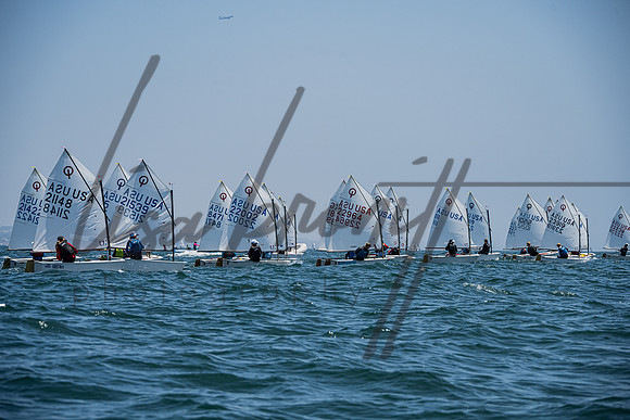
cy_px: 210
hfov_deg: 14.4
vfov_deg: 9.6
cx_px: 315
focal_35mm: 142
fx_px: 2492
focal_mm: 140
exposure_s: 1/2500
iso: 500
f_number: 7.1
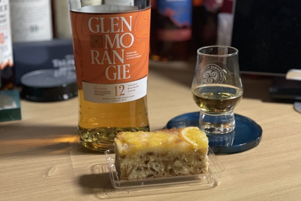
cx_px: 149
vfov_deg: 22.2
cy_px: 89
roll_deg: +1.0
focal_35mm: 61
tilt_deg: -17.1
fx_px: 510
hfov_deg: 32.9
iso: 400
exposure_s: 1/17
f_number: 2
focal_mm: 6
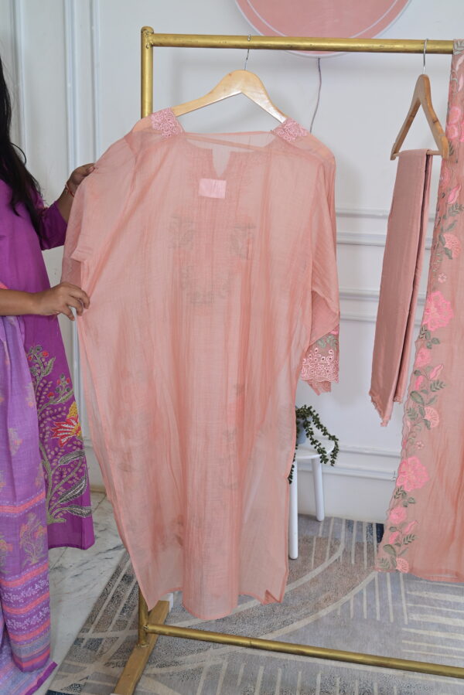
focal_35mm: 36
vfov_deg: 53.1
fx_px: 695
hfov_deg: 36.9
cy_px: 348
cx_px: 232
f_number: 6.3
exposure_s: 1/160
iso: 320
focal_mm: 36
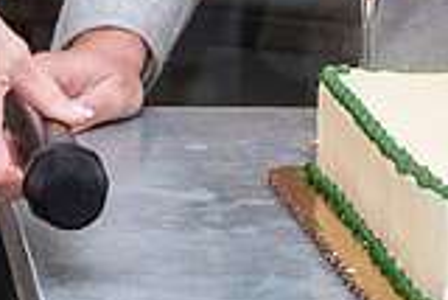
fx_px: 3899
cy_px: -116
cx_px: 559
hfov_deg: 6.5
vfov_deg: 4.4
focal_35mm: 313
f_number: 4
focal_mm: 58
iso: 1000
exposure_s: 1/125
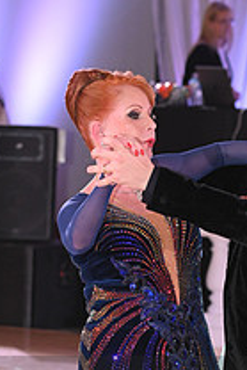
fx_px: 2928
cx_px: 219
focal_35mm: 285
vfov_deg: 7.2
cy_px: 416
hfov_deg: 4.8
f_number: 5
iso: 2000
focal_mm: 102
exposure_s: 1/200
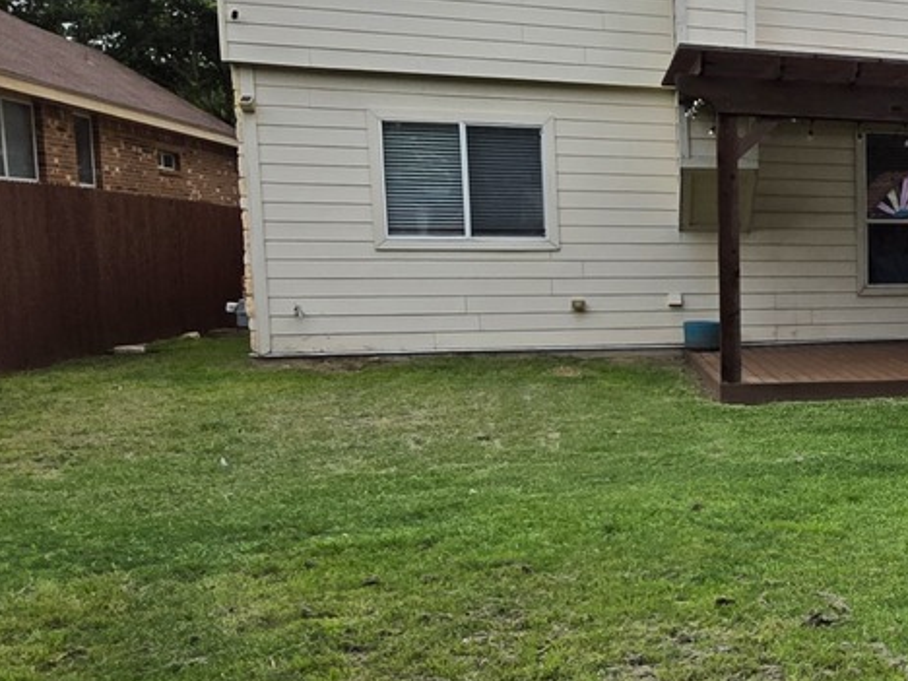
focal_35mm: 40
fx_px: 1049
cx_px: 1044
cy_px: 380
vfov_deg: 35.9
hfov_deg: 37.5
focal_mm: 2.2
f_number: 1.9
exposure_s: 1/1410
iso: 40
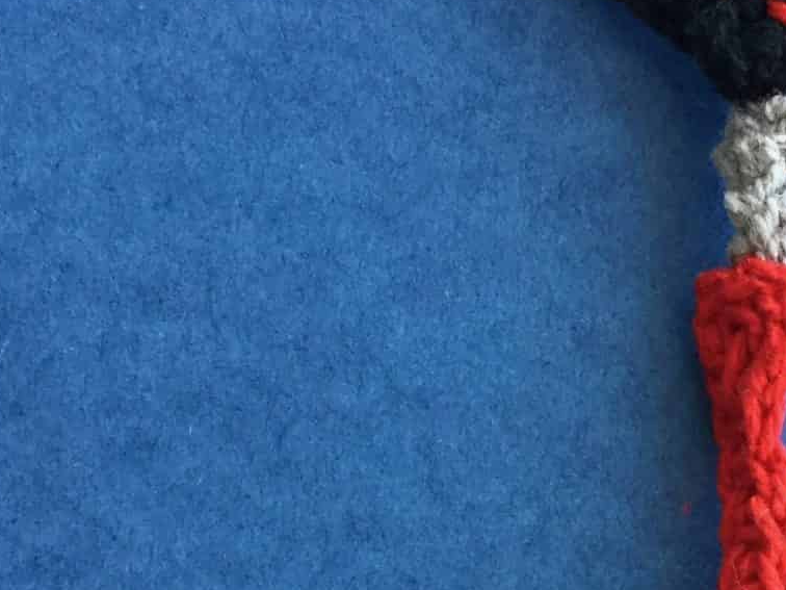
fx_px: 2384
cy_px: 668
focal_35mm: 105
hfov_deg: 17.9
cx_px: 899
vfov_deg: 13.8
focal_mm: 3.3
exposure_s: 1/33
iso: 50
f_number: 2.4
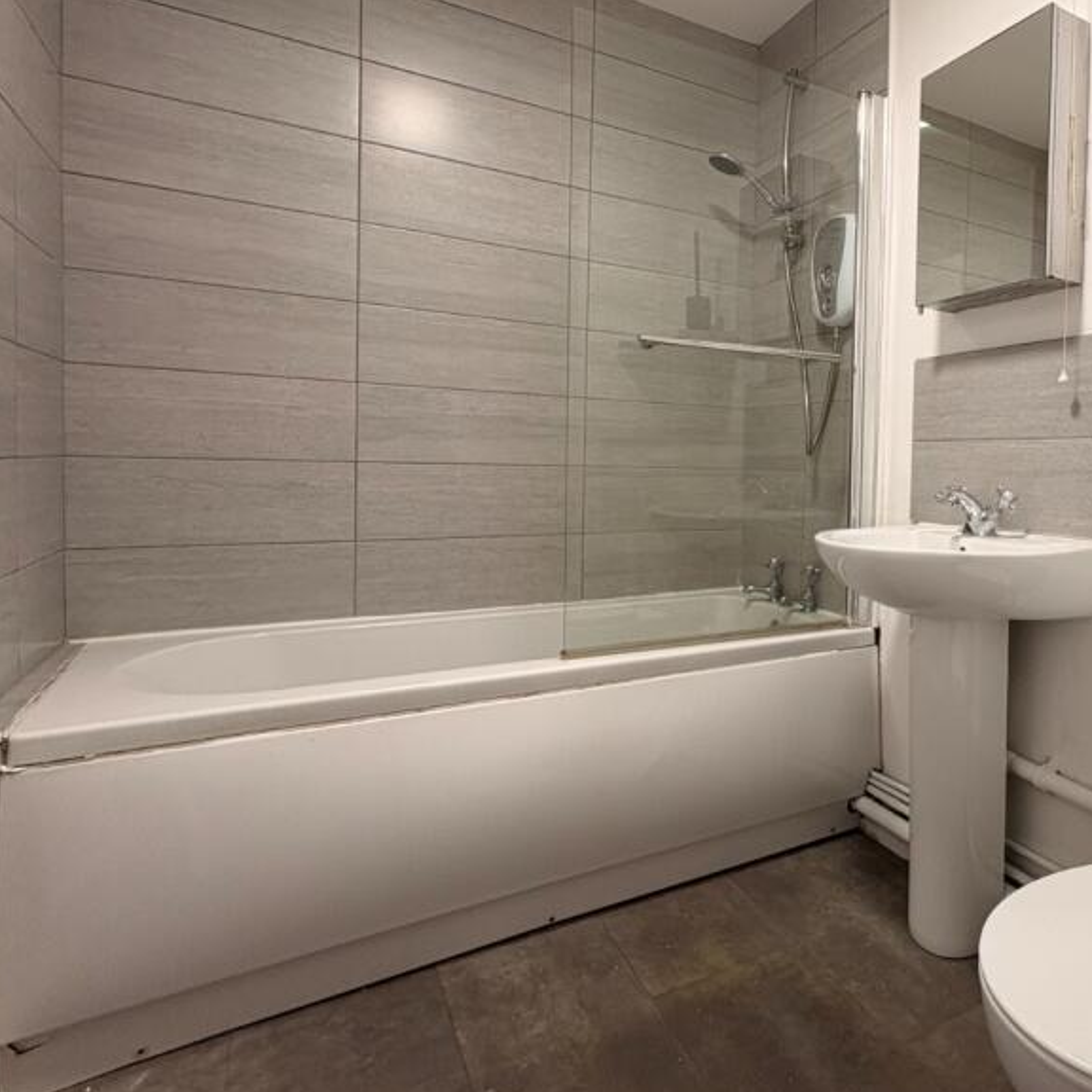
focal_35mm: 22
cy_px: 478
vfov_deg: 69.4
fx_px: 785
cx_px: 770
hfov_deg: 66.7
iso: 160
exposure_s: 1/50
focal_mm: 2.22
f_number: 2.2
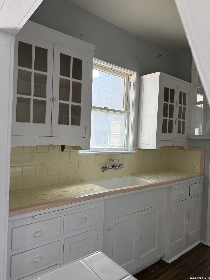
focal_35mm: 24
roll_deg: -3.2
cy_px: 140
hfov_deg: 56.8
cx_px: 105
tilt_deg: -0.3
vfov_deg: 71.6
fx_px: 194
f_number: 1.78
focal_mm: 6.76
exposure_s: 1/114
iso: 200
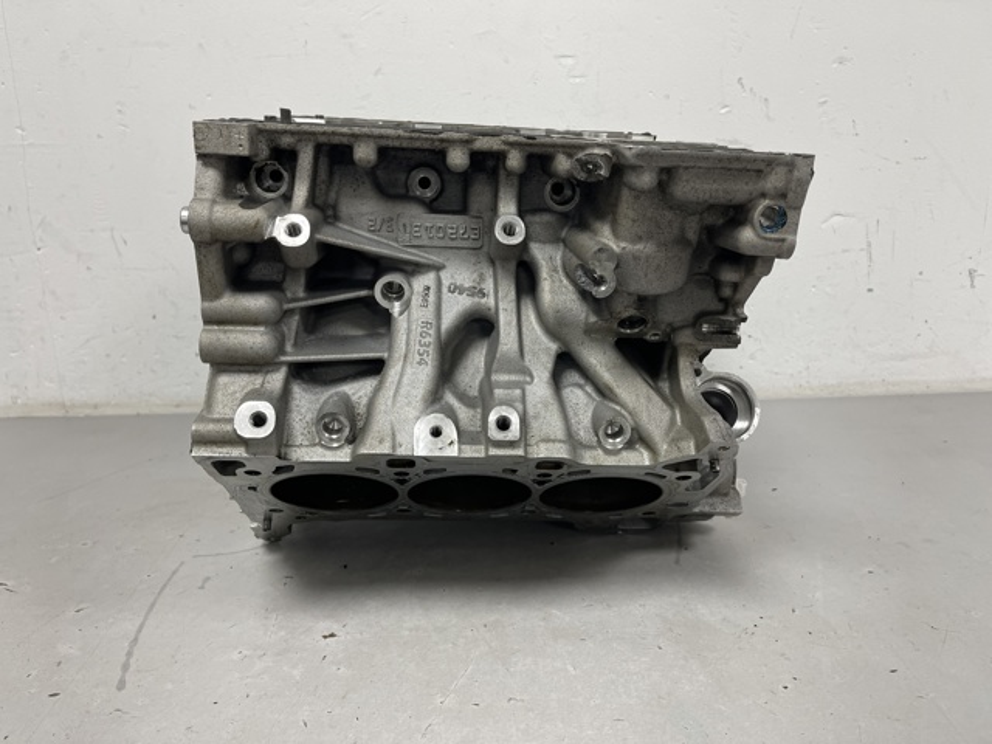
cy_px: 372
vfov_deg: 54.9
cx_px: 496
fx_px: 716
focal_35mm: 25
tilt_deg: -16.1
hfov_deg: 69.4
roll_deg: +2.4
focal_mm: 5.1
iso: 100
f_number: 1.6
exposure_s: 1/100
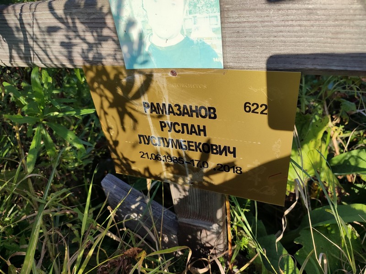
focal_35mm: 25
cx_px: 183
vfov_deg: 54.9
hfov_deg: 69.4
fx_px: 264
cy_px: 137
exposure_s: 1/887
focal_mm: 6.04
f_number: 1.9
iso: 50
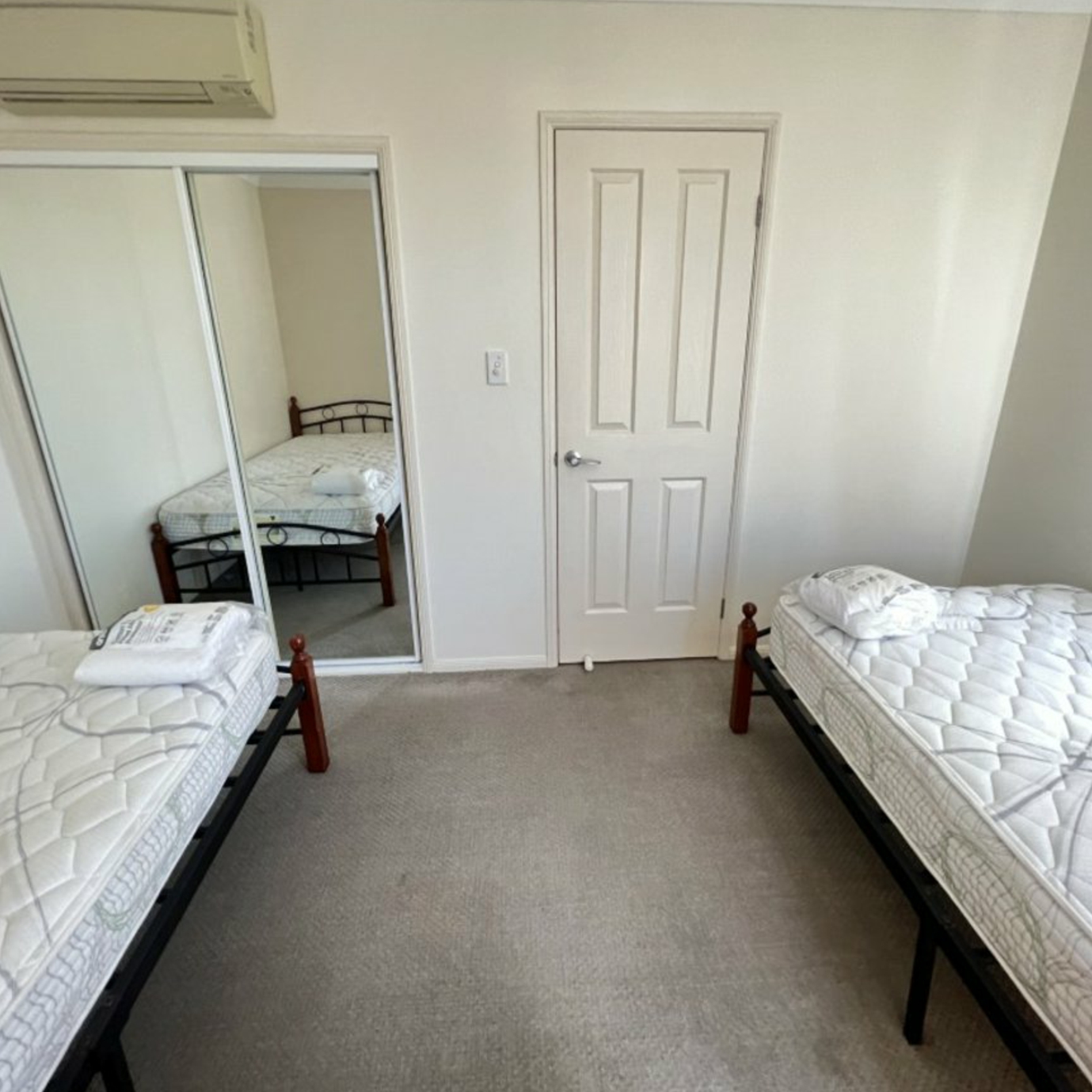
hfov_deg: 87.4
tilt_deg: -18.1
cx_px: 557
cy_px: 535
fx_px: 571
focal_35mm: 16
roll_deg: +0.9
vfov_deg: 87.4
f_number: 1.8
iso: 400
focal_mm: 1.57
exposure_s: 1/60
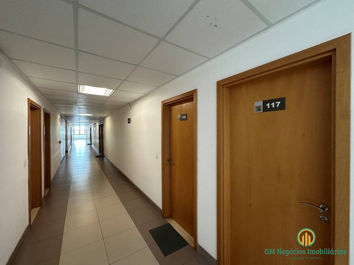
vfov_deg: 85.7
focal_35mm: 14
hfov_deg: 102.1
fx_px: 143
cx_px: 177
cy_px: 132
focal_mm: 2.22
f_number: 2.2
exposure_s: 1/60
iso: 160
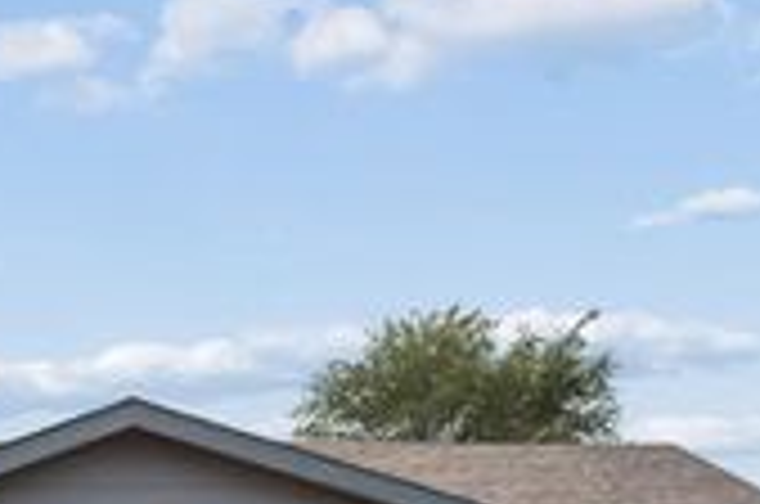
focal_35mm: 86
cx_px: -22
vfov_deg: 15.2
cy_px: 614
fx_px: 1812
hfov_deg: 22.6
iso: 250
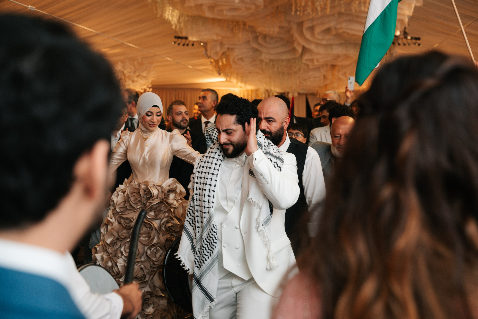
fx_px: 465
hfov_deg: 54.4
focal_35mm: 35
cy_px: 160
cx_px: 239
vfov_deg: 37.8
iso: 640
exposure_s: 1/200
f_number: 2.8
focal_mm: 35
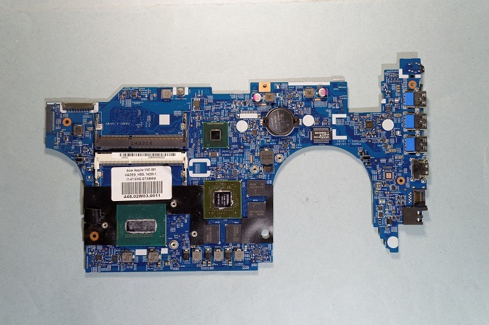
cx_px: 244
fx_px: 448
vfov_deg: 39.9
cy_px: 162
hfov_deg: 57.3
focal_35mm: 33
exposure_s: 1/6
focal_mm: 22
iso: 100
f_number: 8
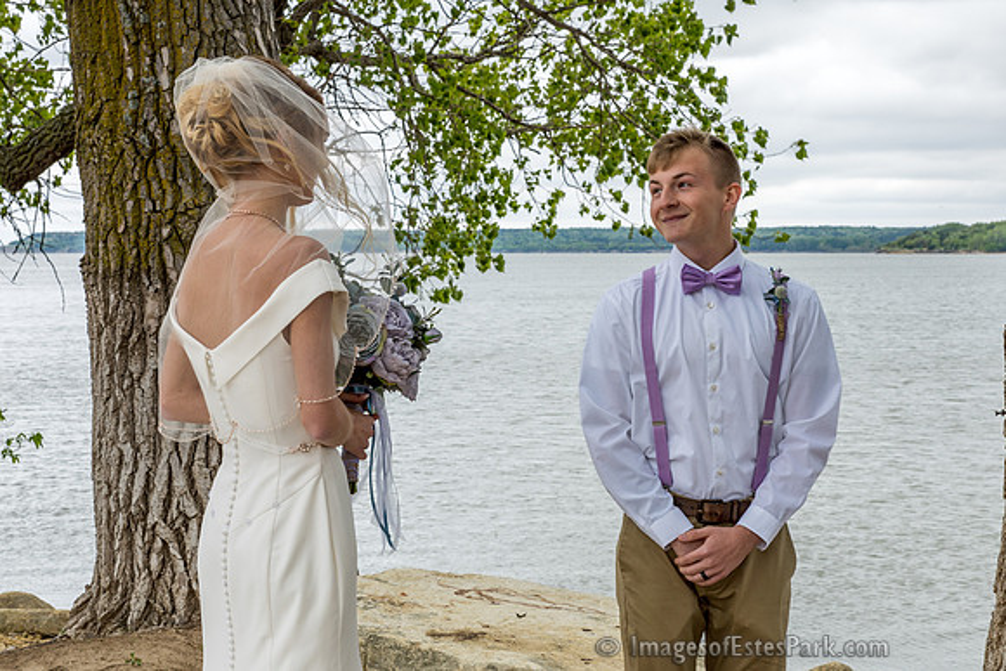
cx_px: 503
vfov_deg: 33.4
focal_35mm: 40
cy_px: 336
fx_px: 1118
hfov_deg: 48.4
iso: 100
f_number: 8
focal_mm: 40
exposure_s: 1/100
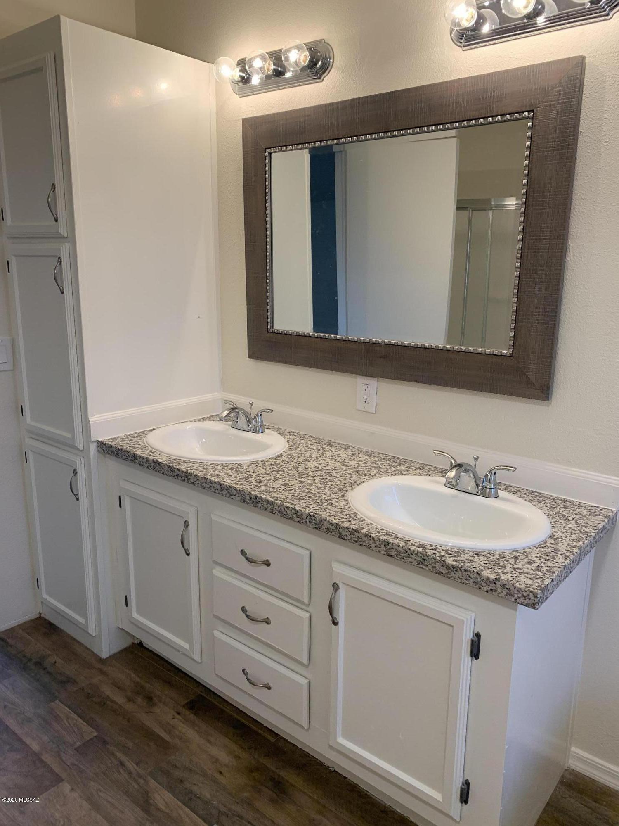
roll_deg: -0.7
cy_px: 413
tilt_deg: -12.9
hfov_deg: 53.1
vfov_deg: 67.3
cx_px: 310
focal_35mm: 26
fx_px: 620
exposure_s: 1/60
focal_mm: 4.25
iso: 64
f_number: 1.8
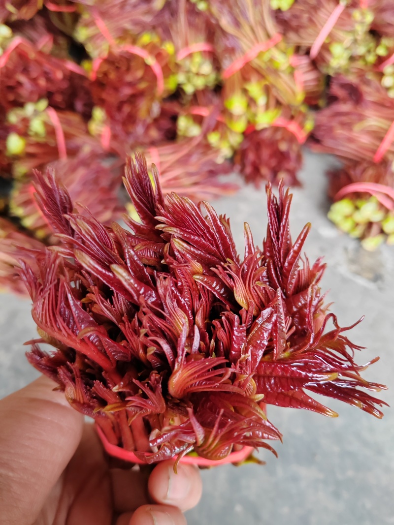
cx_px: 197
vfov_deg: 65.3
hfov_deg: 51.3
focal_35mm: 27
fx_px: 410
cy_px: 262
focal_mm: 5.52
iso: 871
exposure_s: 1/100
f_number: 1.9
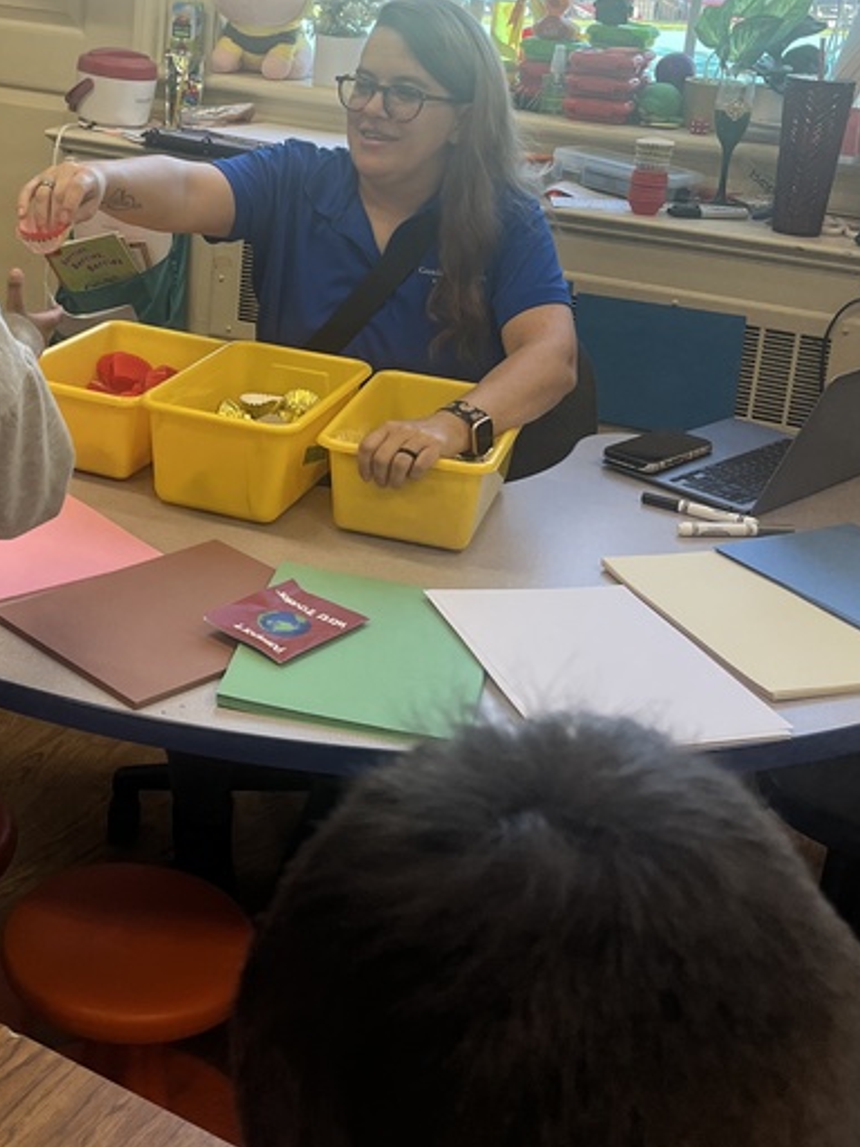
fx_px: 1723
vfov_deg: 36.1
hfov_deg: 27.5
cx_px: 168
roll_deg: -4.4
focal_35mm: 52
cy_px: 302
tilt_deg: -16.1
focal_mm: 5.1
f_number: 1.6
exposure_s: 1/141
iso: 32
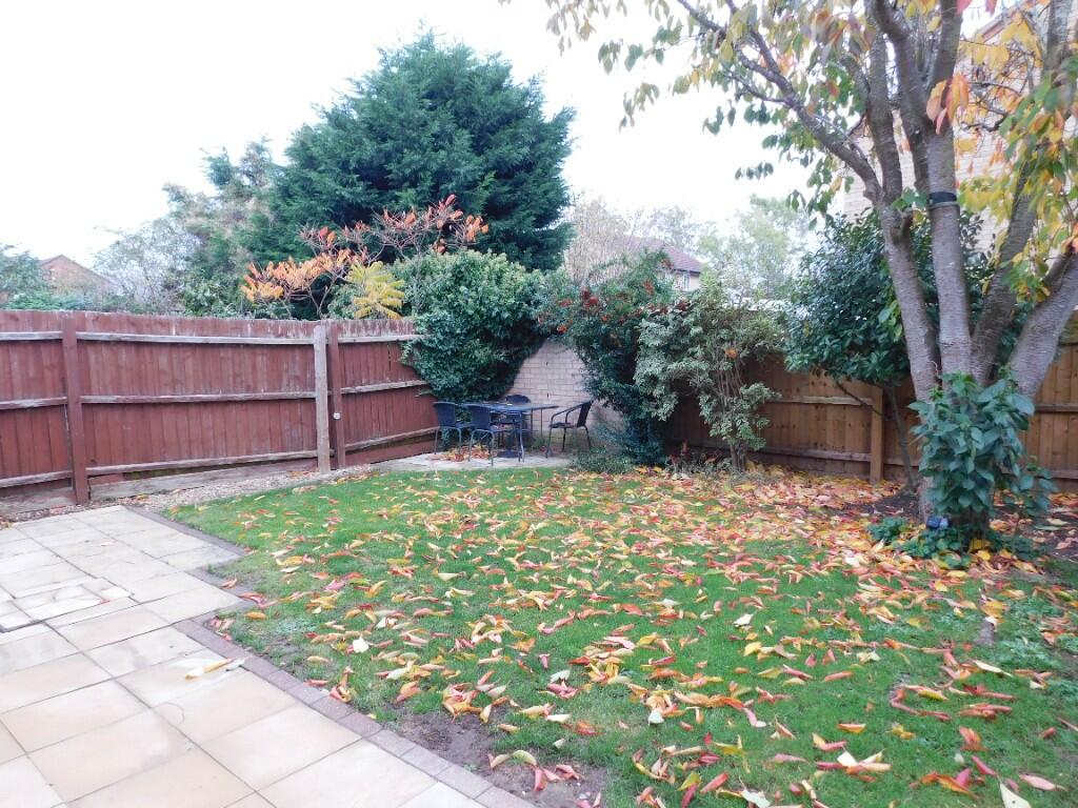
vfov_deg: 58.9
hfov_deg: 73.9
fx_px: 716
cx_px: 539
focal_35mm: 23
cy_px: 404
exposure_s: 1/100
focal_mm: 4
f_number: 3
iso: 125
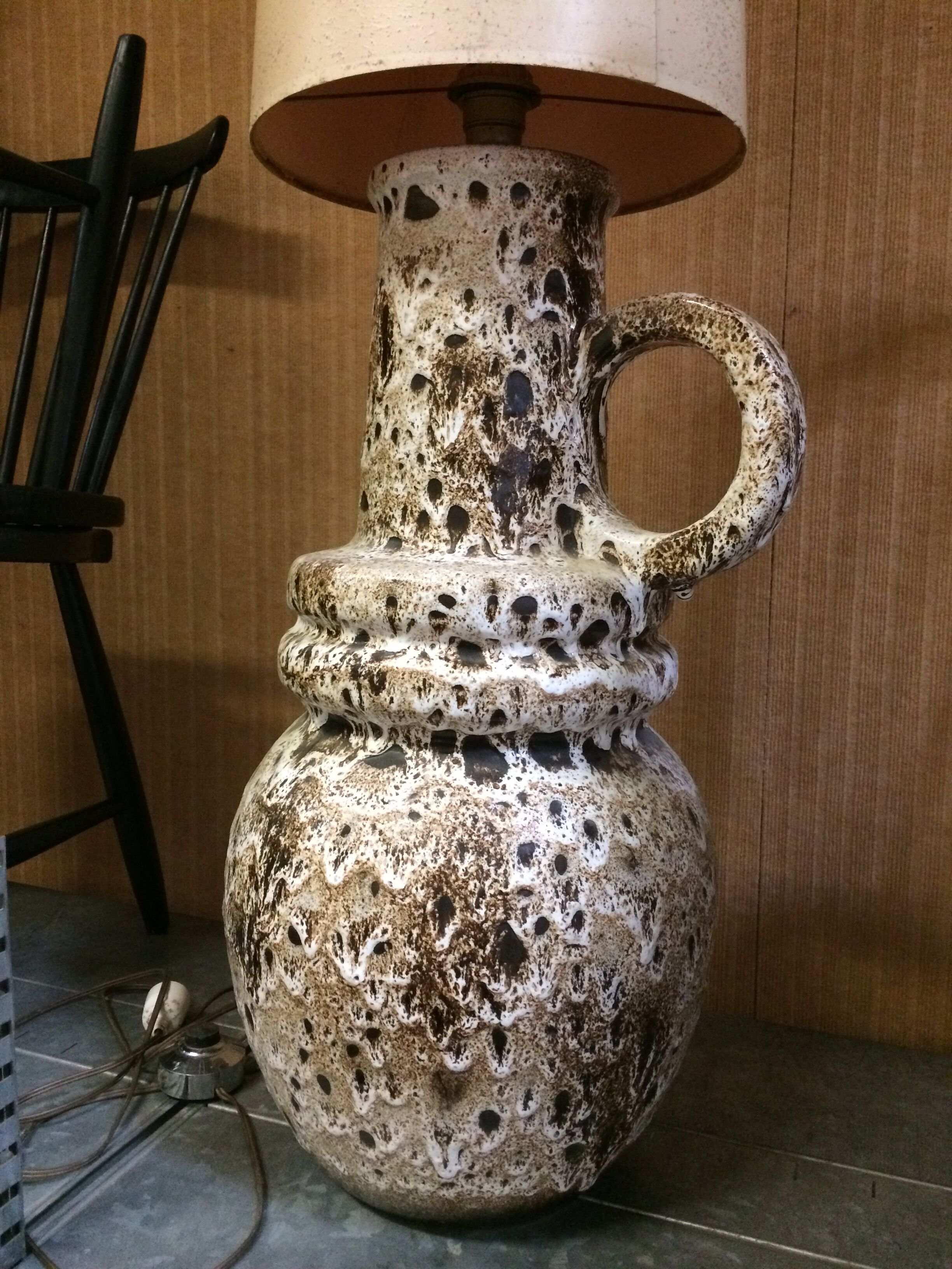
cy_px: 634
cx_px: 476
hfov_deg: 48.2
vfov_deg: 61.7
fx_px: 1063
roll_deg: -1.5
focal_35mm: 29
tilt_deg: -6.9
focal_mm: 4.15
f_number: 2.2
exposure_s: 1/25
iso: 320
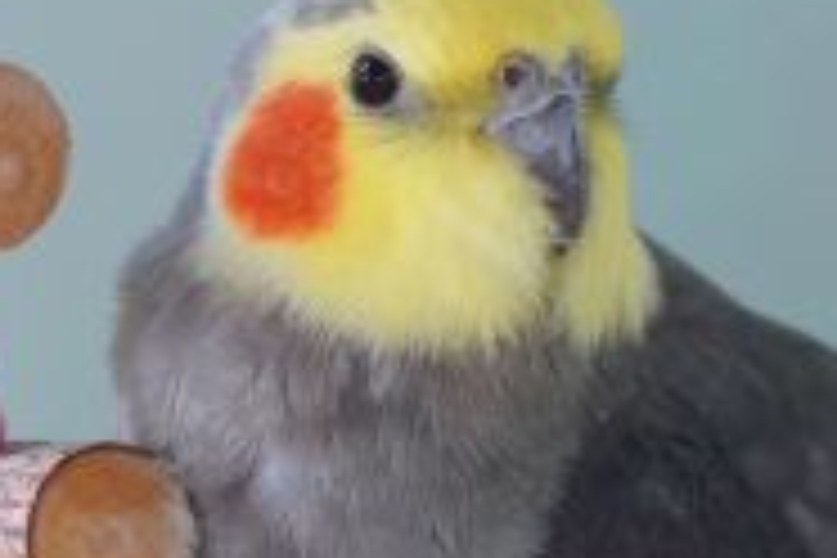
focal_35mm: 242
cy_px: 549
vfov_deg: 5.7
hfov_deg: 8.5
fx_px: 5626
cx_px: 459
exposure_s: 1/60
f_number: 4
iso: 800
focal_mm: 50
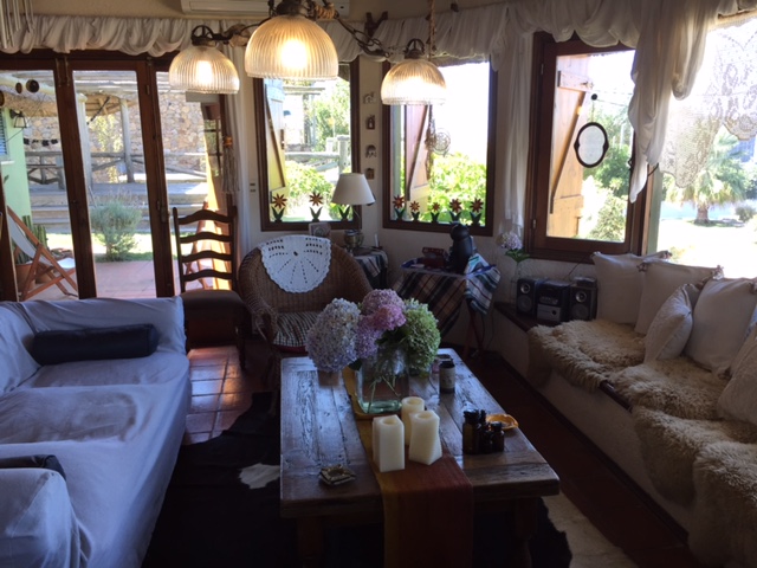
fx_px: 634
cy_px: 284
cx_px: 378
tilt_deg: -13.1
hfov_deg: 61.7
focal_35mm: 29
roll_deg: +0.8
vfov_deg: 48.2
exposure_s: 1/120
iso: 32
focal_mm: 4.15
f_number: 2.2
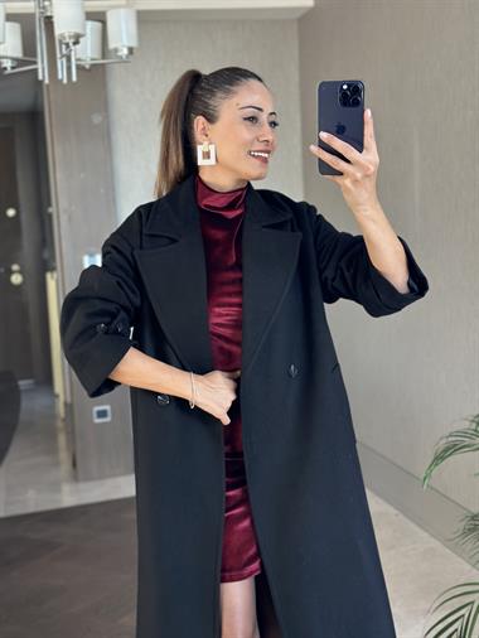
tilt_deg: -19.1
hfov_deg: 30.3
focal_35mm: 48
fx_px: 885
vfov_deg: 39.6
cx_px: 240
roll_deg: +4.2
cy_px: 319
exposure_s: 1/114
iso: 125
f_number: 1.78
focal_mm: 6.86
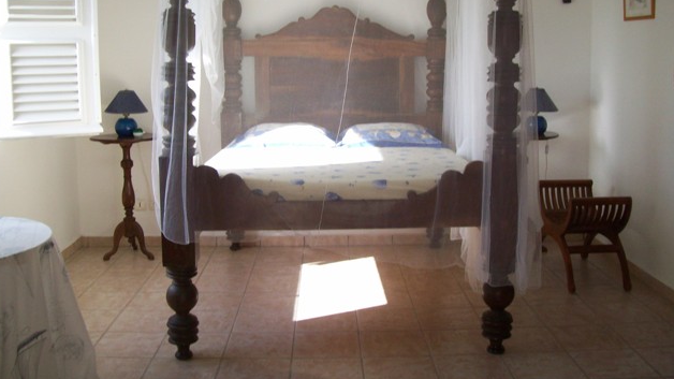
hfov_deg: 50.5
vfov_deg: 29.5
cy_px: 125
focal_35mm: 40
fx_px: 715
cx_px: 332
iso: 80
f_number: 2.7
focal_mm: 6
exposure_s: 1/195
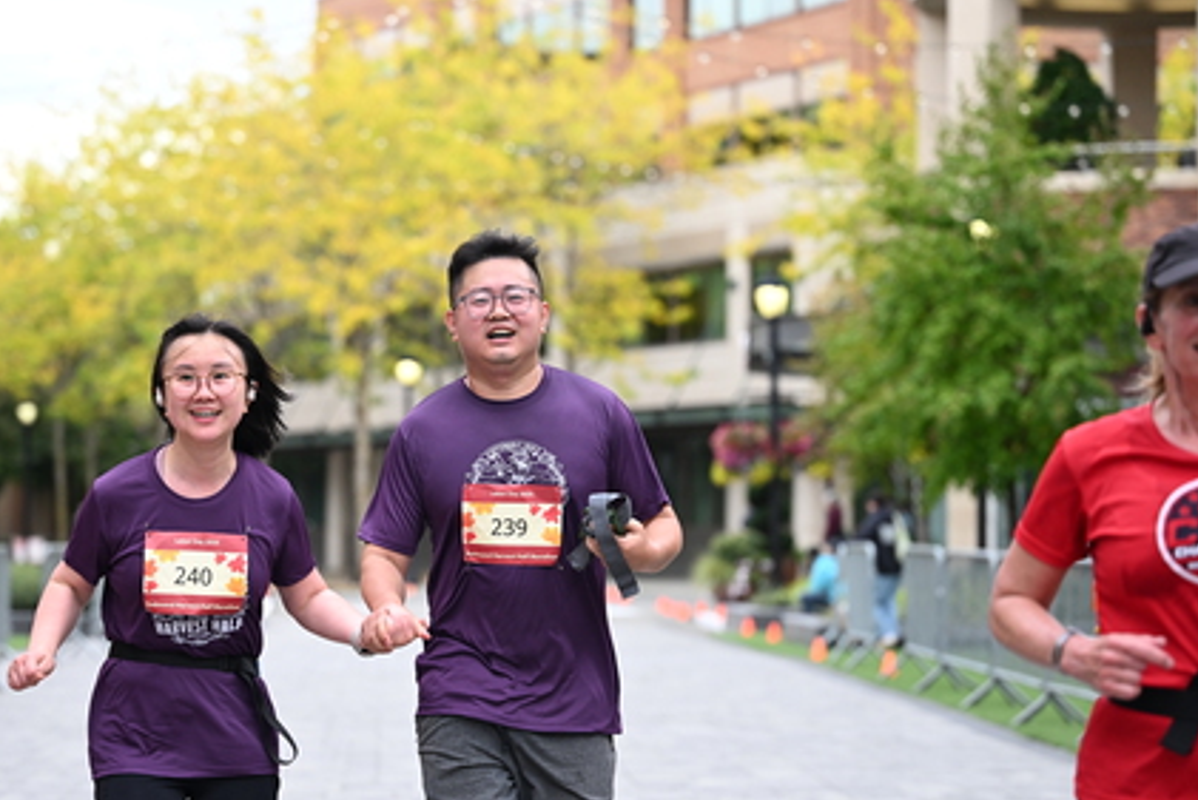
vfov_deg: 11.9
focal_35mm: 115
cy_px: 468
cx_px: 467
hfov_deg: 17.8
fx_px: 3828
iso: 640
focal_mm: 88
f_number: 2.8
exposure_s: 1/1600
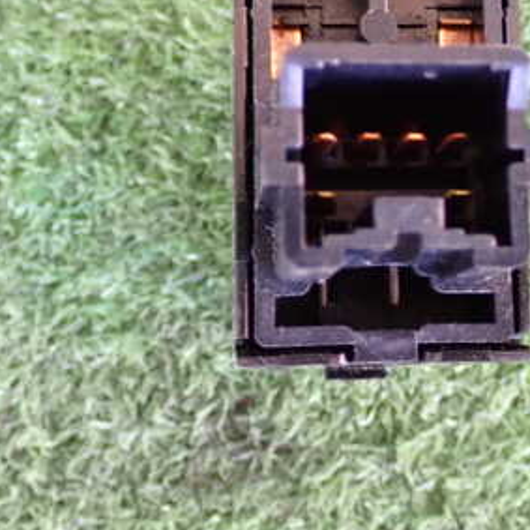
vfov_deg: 19.6
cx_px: 405
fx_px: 1524
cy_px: 146
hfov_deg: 19.6
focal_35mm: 88
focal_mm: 8.4
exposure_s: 1/25
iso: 800
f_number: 3.1
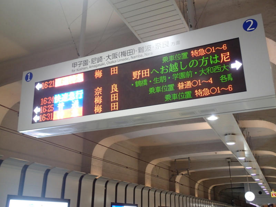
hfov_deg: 52.6
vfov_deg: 40.7
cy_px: 104
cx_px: 138
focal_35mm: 35
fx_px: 279
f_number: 2.6
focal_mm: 6.42
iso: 250
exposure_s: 1/40
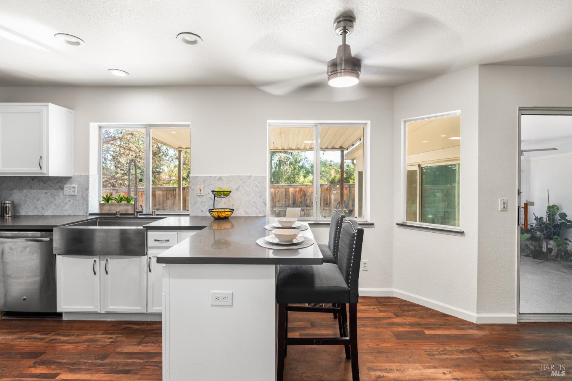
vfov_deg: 72.0
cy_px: 190
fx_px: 262
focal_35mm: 16
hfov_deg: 95.0
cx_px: 286
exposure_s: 1/20
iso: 160
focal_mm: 16.5
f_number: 4
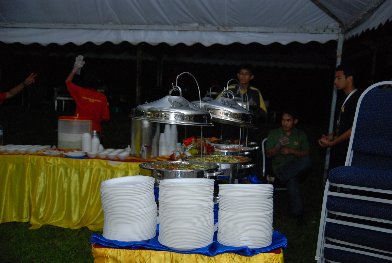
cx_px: 196
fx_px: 491
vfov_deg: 30.0
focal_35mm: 45
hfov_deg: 43.5
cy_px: 132
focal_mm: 30
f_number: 2.8
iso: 500
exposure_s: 1/60
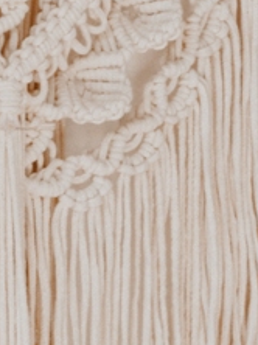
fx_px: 4142
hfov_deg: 3.6
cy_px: 58
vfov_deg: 4.8
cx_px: -126
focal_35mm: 416
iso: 200
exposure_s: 1/50
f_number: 7.1
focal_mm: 45
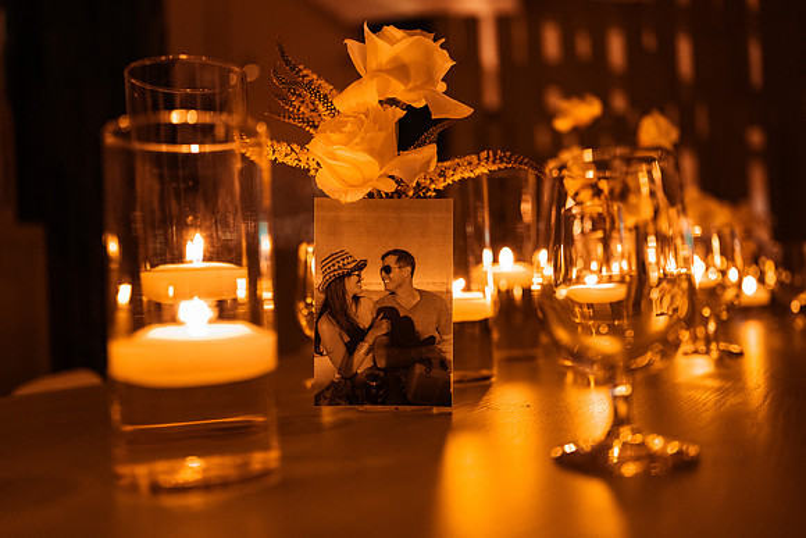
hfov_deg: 53.3
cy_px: 272
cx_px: 411
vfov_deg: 37.0
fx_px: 803
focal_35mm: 36
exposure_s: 1/320
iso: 10000
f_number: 1.8
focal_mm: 35
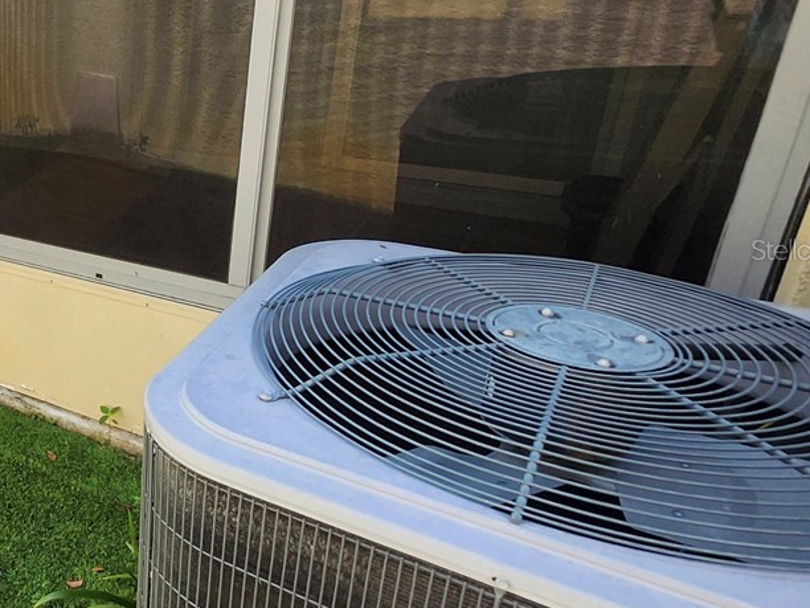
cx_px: -183
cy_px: 249
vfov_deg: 41.6
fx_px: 796
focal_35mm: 34
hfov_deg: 38.4
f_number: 2.2
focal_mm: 1.74
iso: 40
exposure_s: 1/477
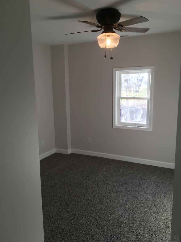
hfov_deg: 48.2
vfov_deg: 61.7
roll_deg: +1.7
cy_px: 121
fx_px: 202
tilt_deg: -11.4
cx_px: 90
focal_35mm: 29
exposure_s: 1/40
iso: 25
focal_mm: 4.15
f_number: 2.2
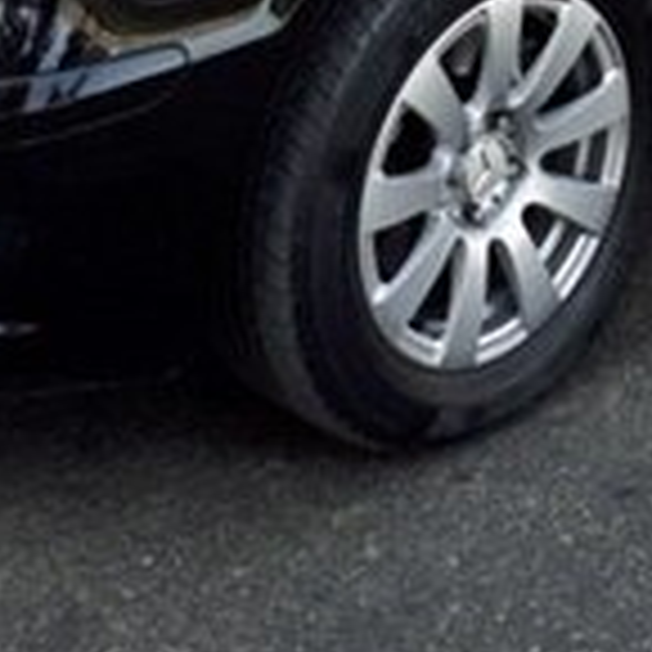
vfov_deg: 14.5
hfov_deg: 15.9
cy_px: -438
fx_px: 2323
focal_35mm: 109
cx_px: 526
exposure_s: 1/171
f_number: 1.9
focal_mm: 3.6
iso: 40
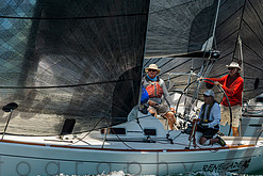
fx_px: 3633
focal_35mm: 497
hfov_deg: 4.1
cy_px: 97
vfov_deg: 2.8
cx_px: 164
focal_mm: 200
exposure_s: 1/1250
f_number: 5.6
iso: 320
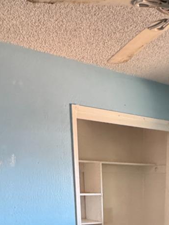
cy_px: 281
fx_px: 300
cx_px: 135
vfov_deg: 32.6
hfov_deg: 30.7
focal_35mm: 46
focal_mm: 2.22
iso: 1250
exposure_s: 1/49
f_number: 2.2
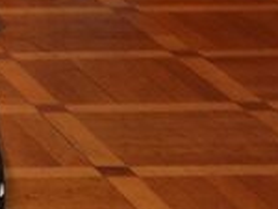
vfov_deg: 5.4
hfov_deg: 6.6
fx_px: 2212
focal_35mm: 275
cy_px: -136
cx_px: -513
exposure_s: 1/30
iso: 200
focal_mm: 28
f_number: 5.6
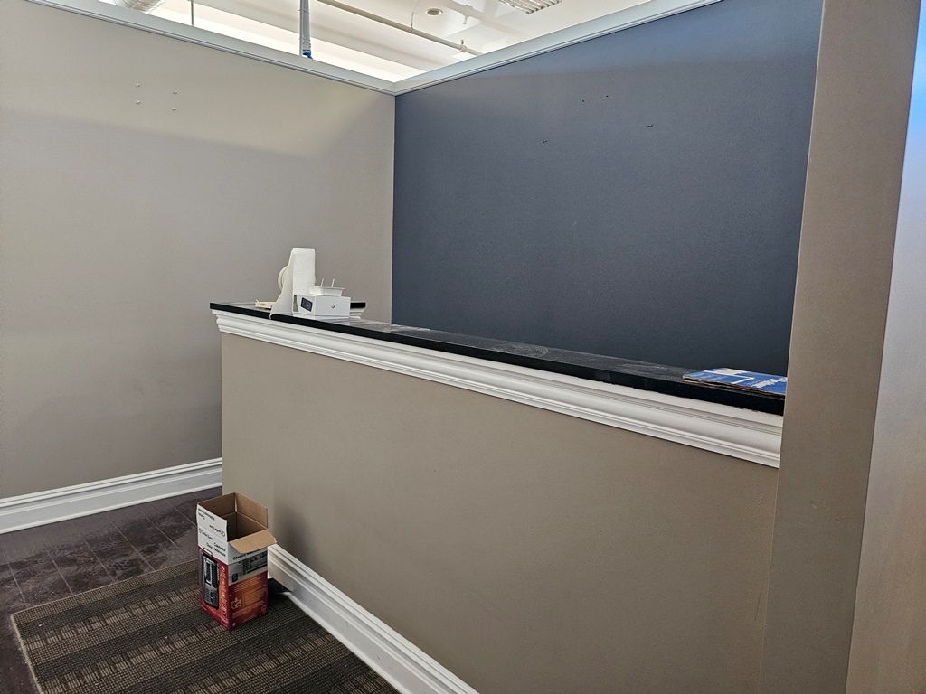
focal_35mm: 23
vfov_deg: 58.9
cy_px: 347
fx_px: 615
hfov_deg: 73.9
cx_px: 463
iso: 640
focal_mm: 6.3
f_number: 1.7
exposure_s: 1/40
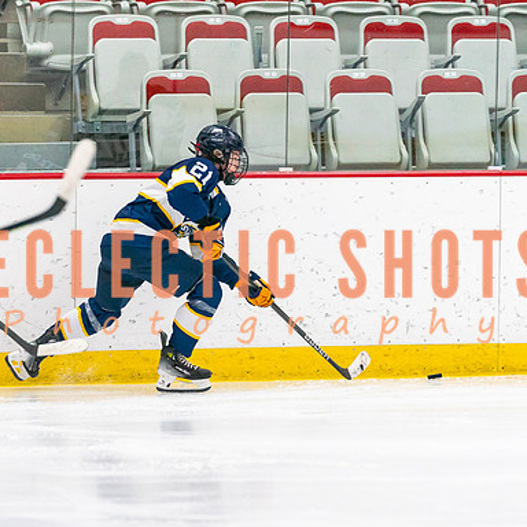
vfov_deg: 4.7
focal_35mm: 369
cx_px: 186
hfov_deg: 4.7
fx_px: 6356
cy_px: 345
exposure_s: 1/1250
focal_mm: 200
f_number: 2.8
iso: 3200
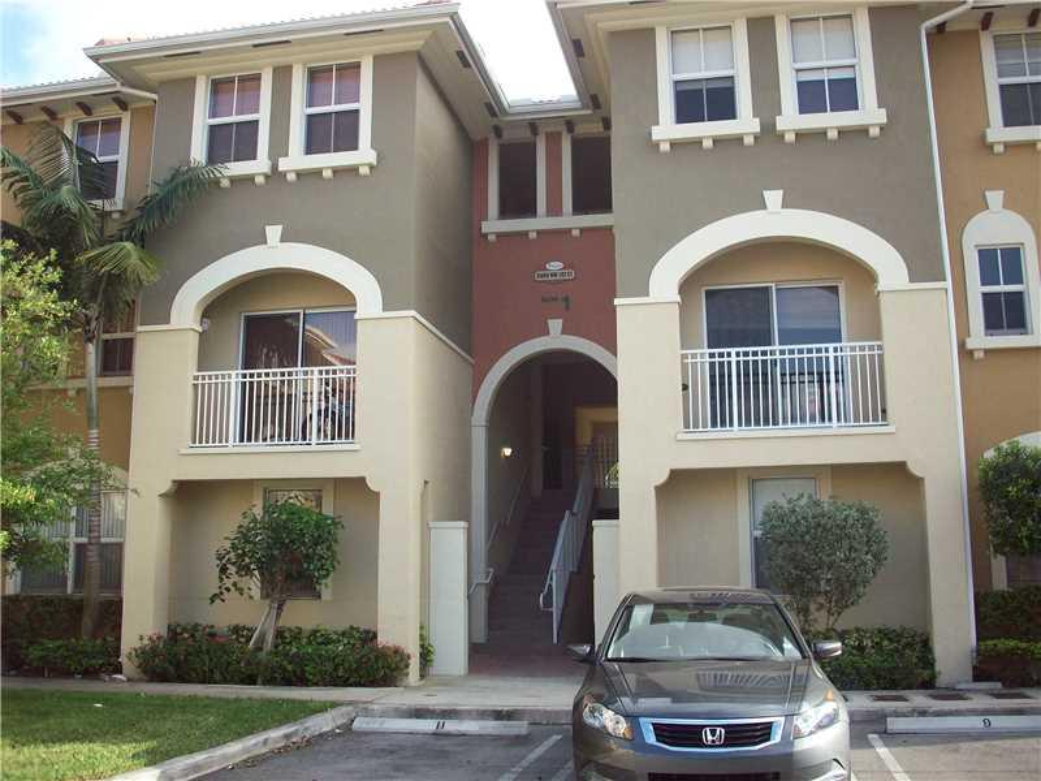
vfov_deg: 38.7
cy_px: 390
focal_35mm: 37
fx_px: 1113
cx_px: 520
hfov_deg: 50.1
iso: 80
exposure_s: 1/259
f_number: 2.8
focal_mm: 6.2
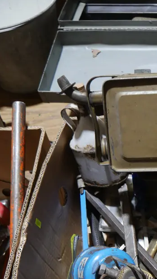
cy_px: 215
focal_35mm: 54
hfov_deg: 21.3
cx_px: 164
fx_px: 399
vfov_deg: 37.4
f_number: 3.6
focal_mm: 15
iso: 320
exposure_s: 1/60
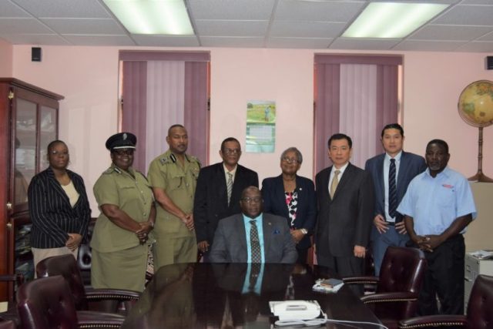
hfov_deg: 46.4
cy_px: 164
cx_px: 246
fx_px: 575
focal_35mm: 42
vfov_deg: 31.9
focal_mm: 28
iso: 400
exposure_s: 1/160
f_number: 5.6
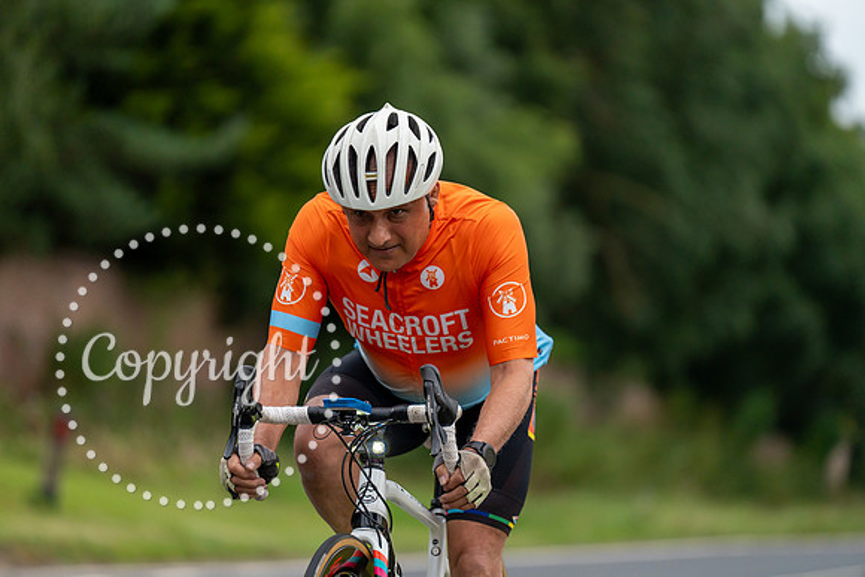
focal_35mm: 194
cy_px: 288
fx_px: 4662
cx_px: 432
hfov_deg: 10.6
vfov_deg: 7.1
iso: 1000
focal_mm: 194
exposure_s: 1/800
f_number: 2.8
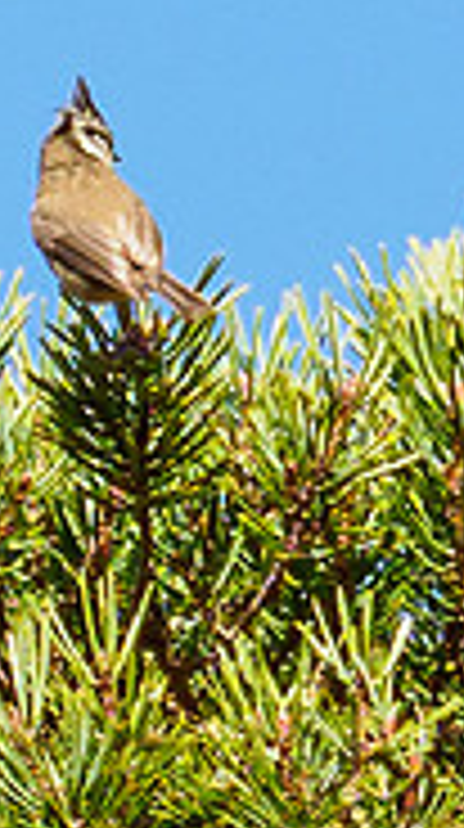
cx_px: 322
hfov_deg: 0.3
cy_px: 268
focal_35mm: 3502
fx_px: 76881
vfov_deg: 0.6
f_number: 2.8
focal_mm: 150
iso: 400
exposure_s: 1/1600
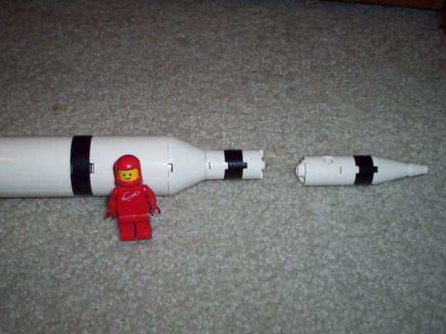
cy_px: 179
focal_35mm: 42
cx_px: 213
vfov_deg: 34.3
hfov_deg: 44.8
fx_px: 541
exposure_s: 1/60
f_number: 4.5
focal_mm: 4.99
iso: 140
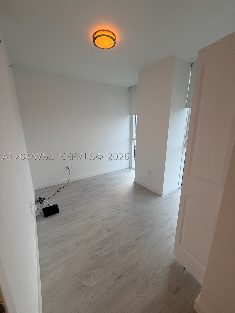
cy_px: 156
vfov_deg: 102.1
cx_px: 118
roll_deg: +0.0
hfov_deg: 85.7
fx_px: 127
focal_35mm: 14
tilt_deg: -13.2
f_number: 2.2
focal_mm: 2.22
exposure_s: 1/120
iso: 200
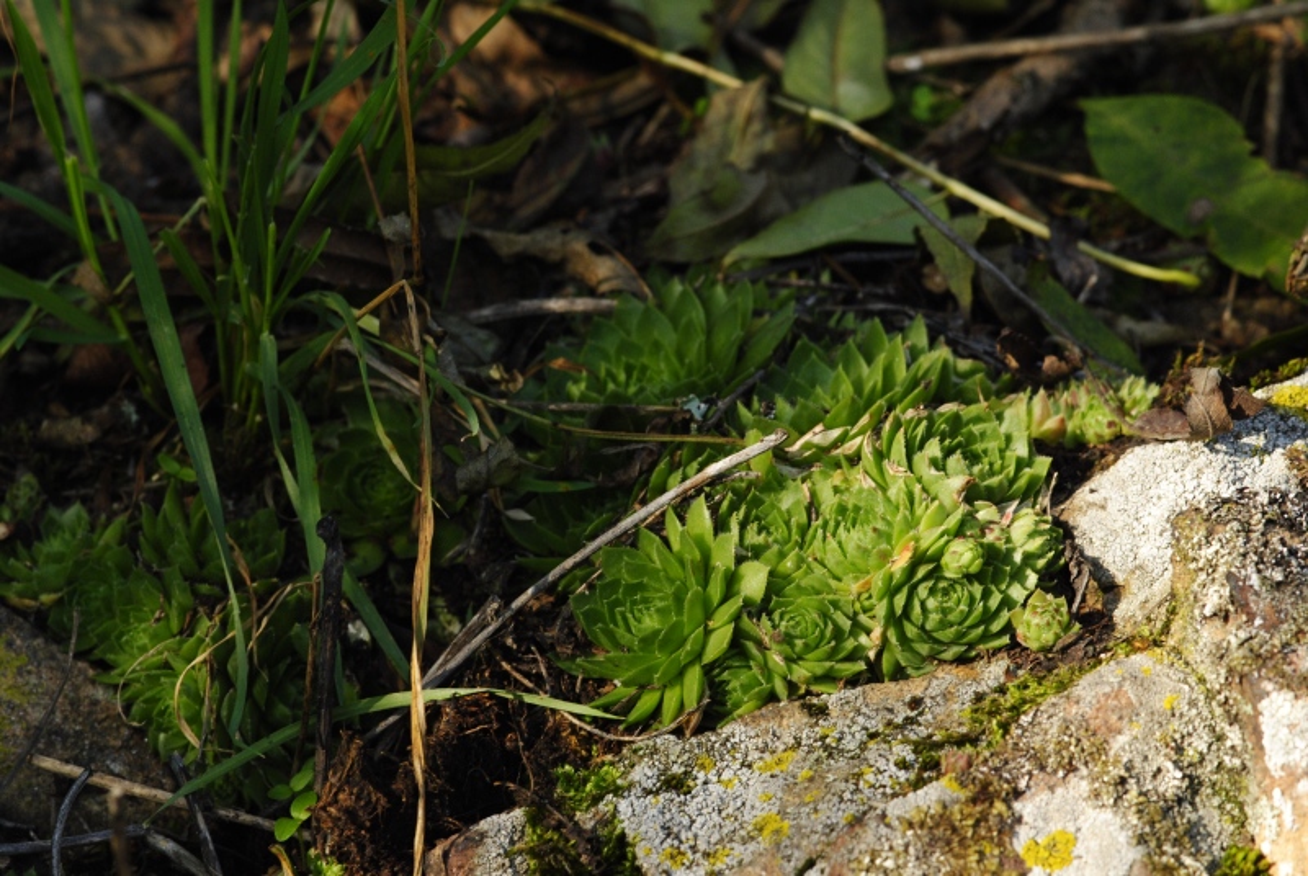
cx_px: 654
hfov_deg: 16.0
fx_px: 4639
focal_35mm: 128
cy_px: 438
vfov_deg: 10.8
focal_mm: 85
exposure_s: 1/200
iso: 400
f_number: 8
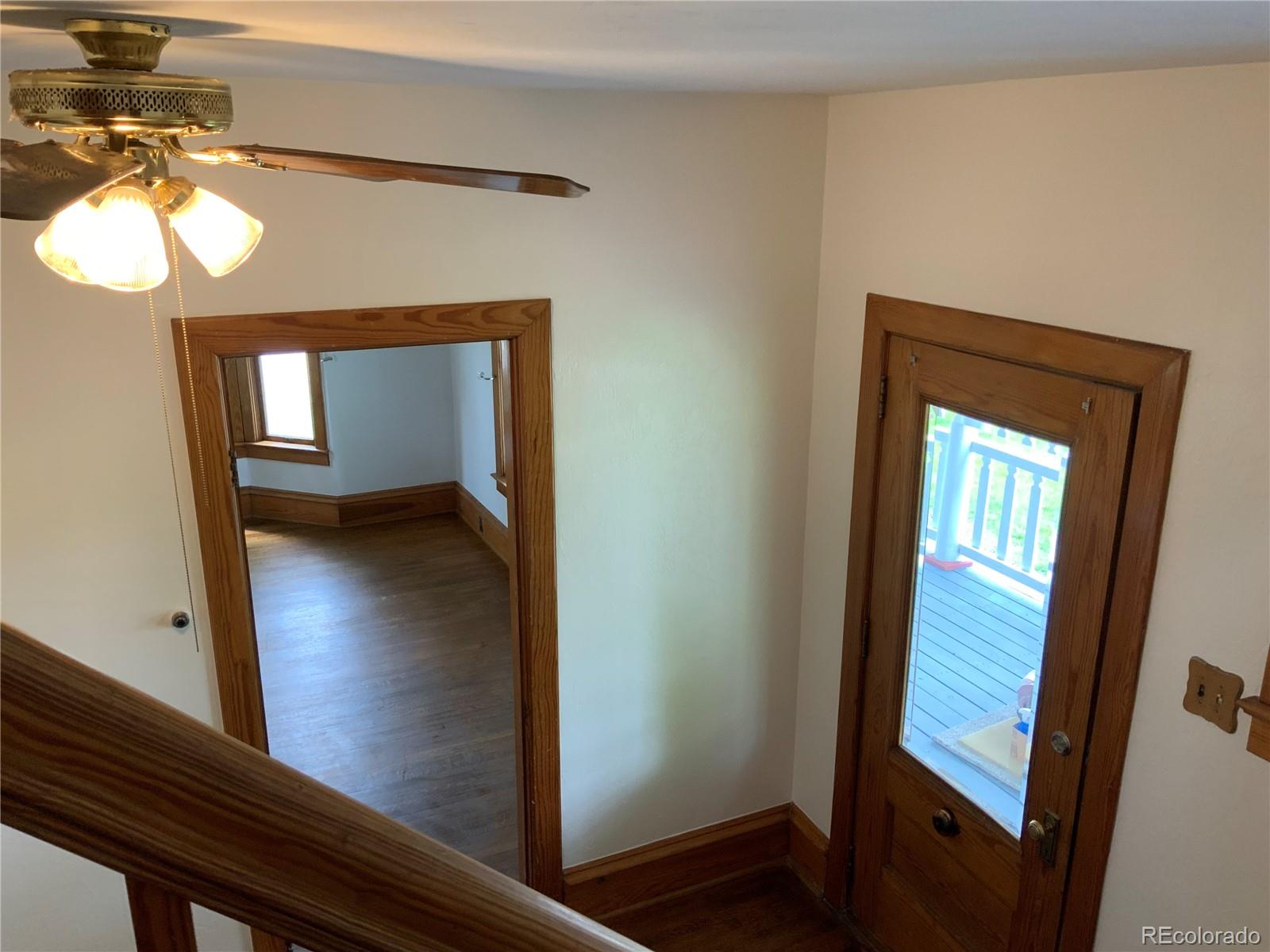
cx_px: 635
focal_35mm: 29
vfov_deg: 48.2
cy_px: 476
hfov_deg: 61.7
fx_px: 1064
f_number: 1.8
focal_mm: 3
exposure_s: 1/60
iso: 100
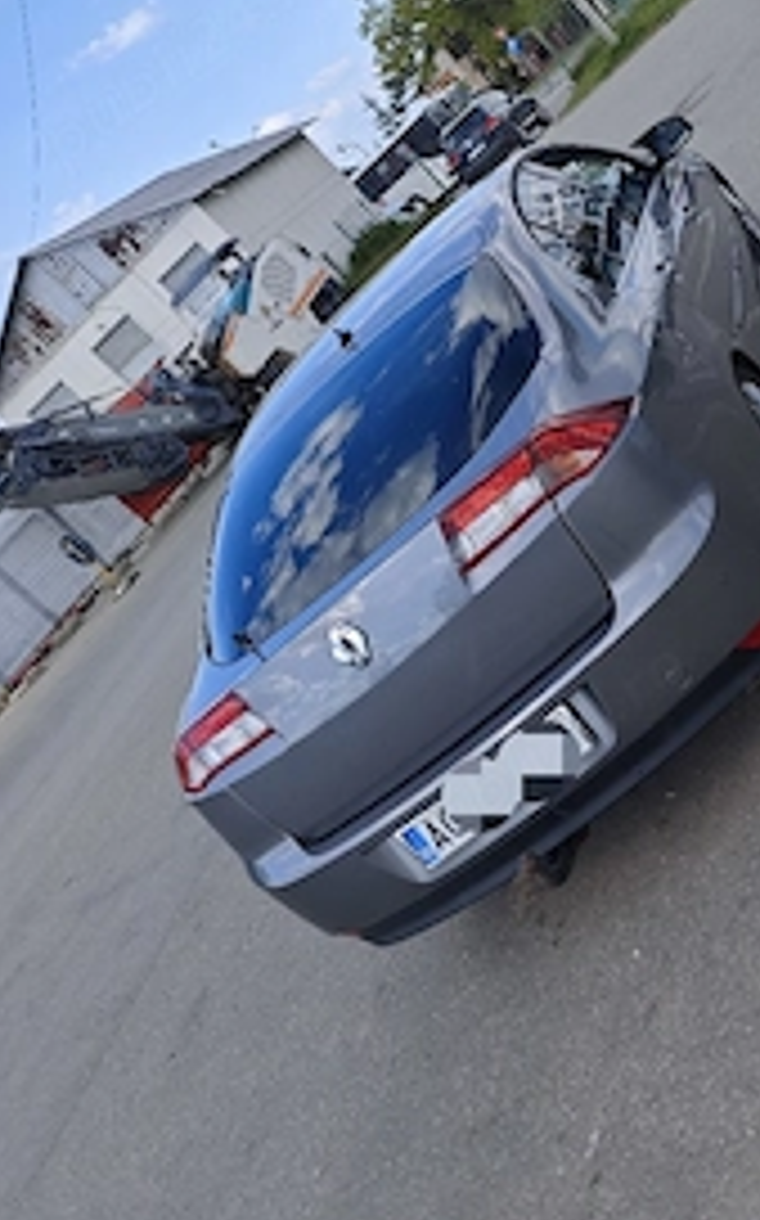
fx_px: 1195
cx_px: 630
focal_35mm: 36
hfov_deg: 34.0
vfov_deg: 53.5
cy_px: 459
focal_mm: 6.55
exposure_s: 1/2000
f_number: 1.6
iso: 50
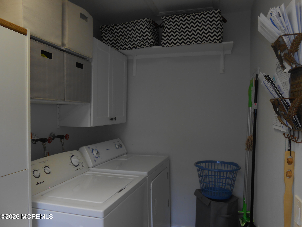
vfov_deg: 53.1
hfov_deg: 67.3
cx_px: 151
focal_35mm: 26
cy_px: 114
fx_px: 227
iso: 80
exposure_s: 1/30
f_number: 3.5
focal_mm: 4.6
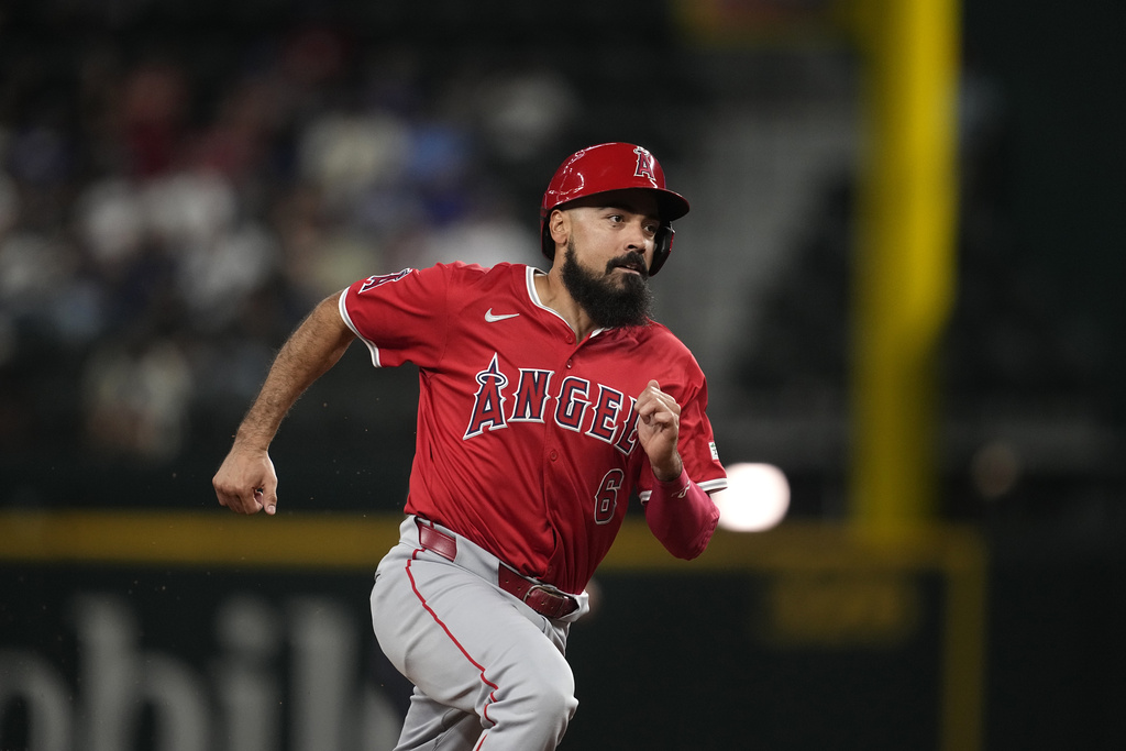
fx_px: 17517
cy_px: 376
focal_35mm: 560
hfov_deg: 3.7
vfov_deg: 2.5
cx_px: 563
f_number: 4
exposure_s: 1/1600
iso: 3200
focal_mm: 560
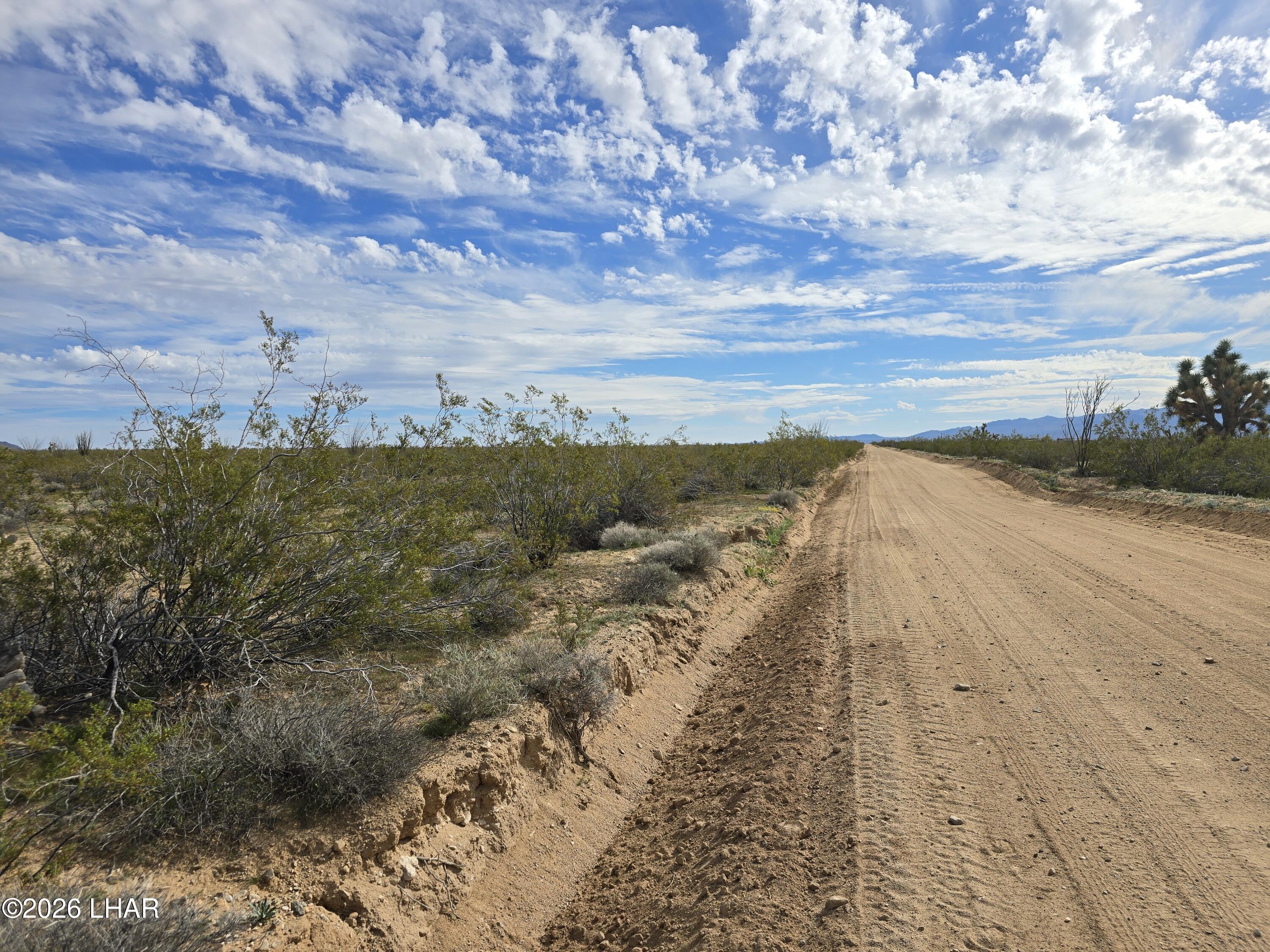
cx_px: 635
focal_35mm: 23
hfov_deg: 73.9
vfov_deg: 58.9
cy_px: 476
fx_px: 844
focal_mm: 6.3
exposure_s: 1/1505
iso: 12
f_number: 1.7
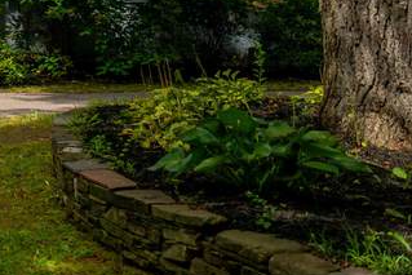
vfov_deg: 11.6
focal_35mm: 107
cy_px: -264
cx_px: -403
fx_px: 1225
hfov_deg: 15.4
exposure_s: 1/5000
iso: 320
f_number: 2.8
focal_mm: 24
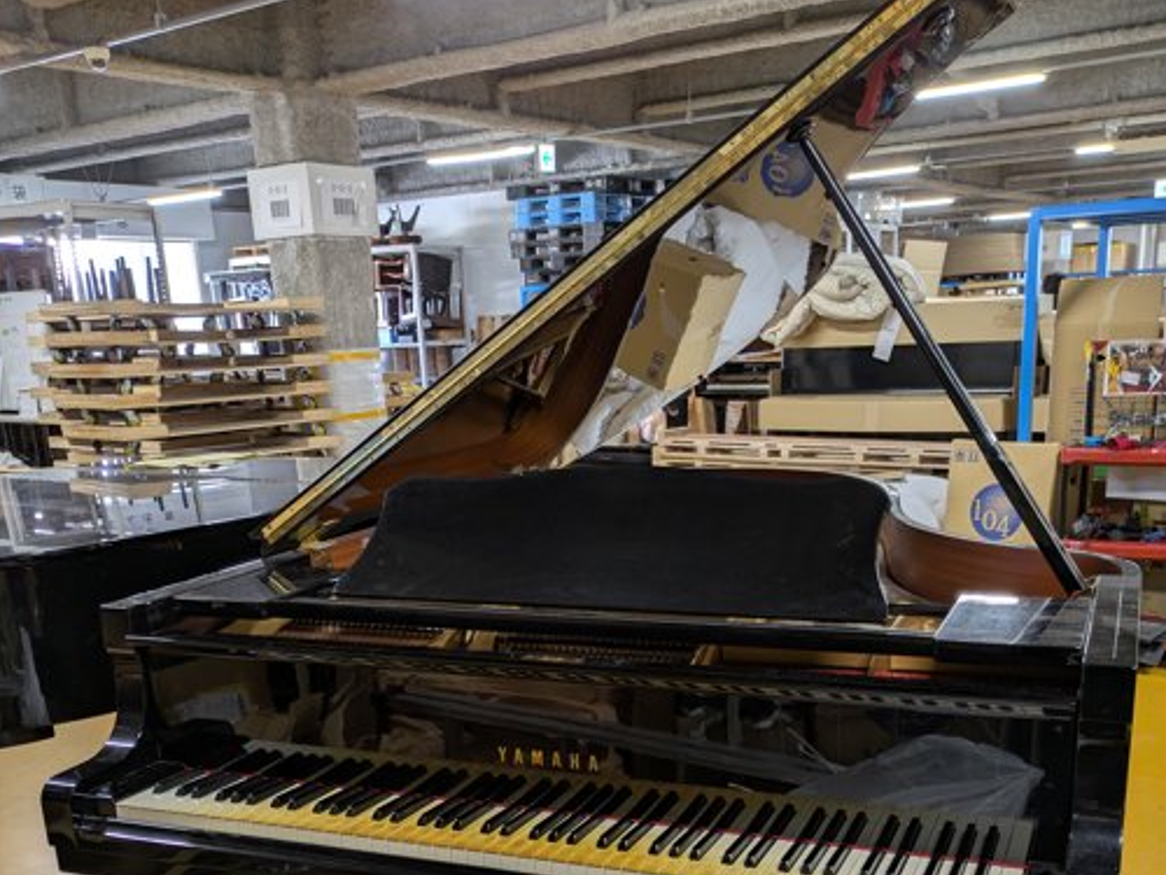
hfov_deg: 51.3
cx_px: 628
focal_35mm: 36
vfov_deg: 38.4
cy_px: 684
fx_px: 1213
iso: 78
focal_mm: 5.43
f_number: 1.89
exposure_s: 1/25
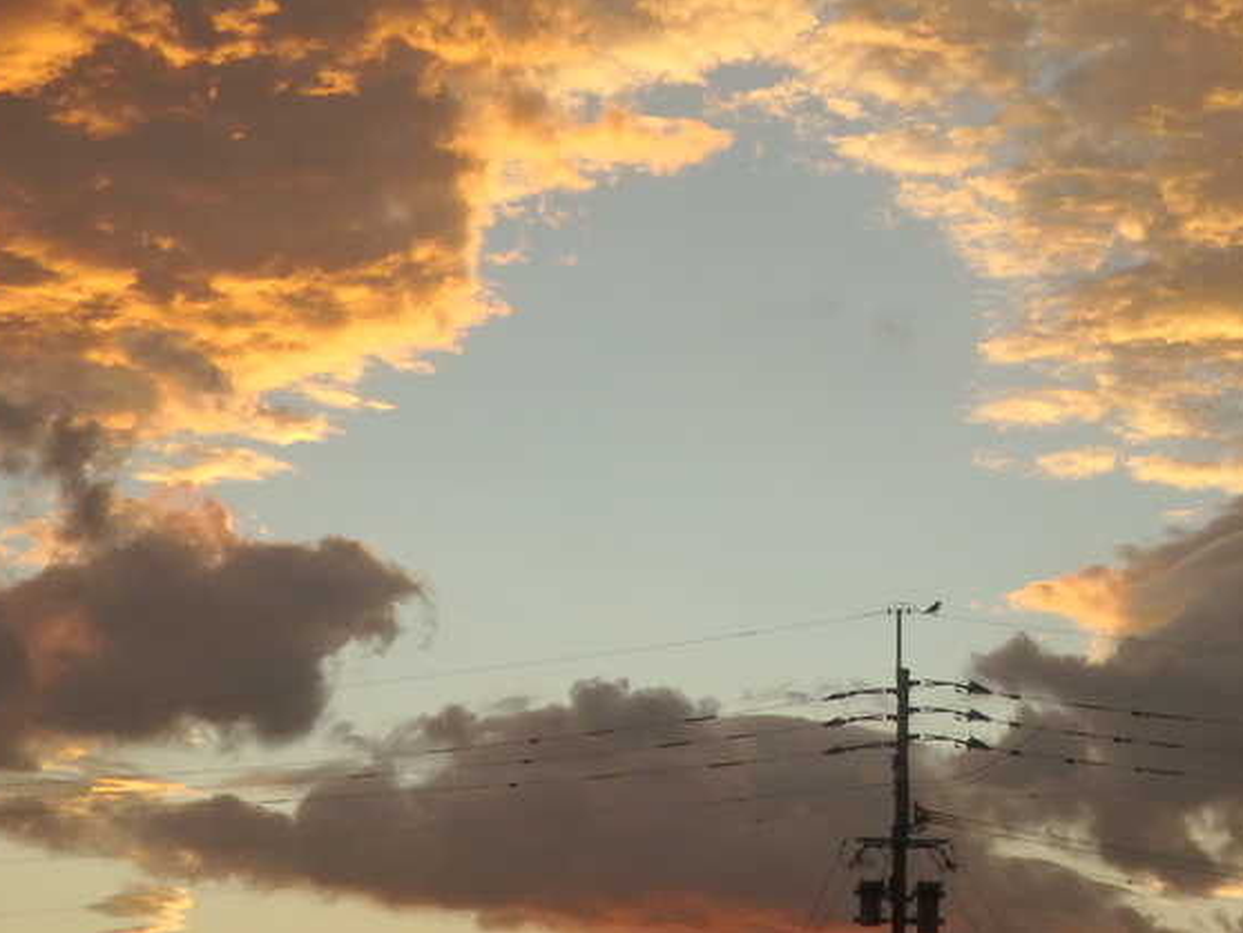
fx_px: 3017
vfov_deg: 17.4
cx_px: 881
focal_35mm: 84
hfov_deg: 23.1
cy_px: 163
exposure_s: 1/500
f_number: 3.7
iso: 125
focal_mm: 7
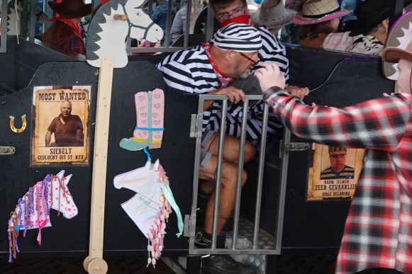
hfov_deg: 27.4
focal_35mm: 62
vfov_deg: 21.8
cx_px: -115
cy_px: 99
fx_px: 709
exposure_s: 1/250
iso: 250
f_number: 2.8
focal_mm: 9
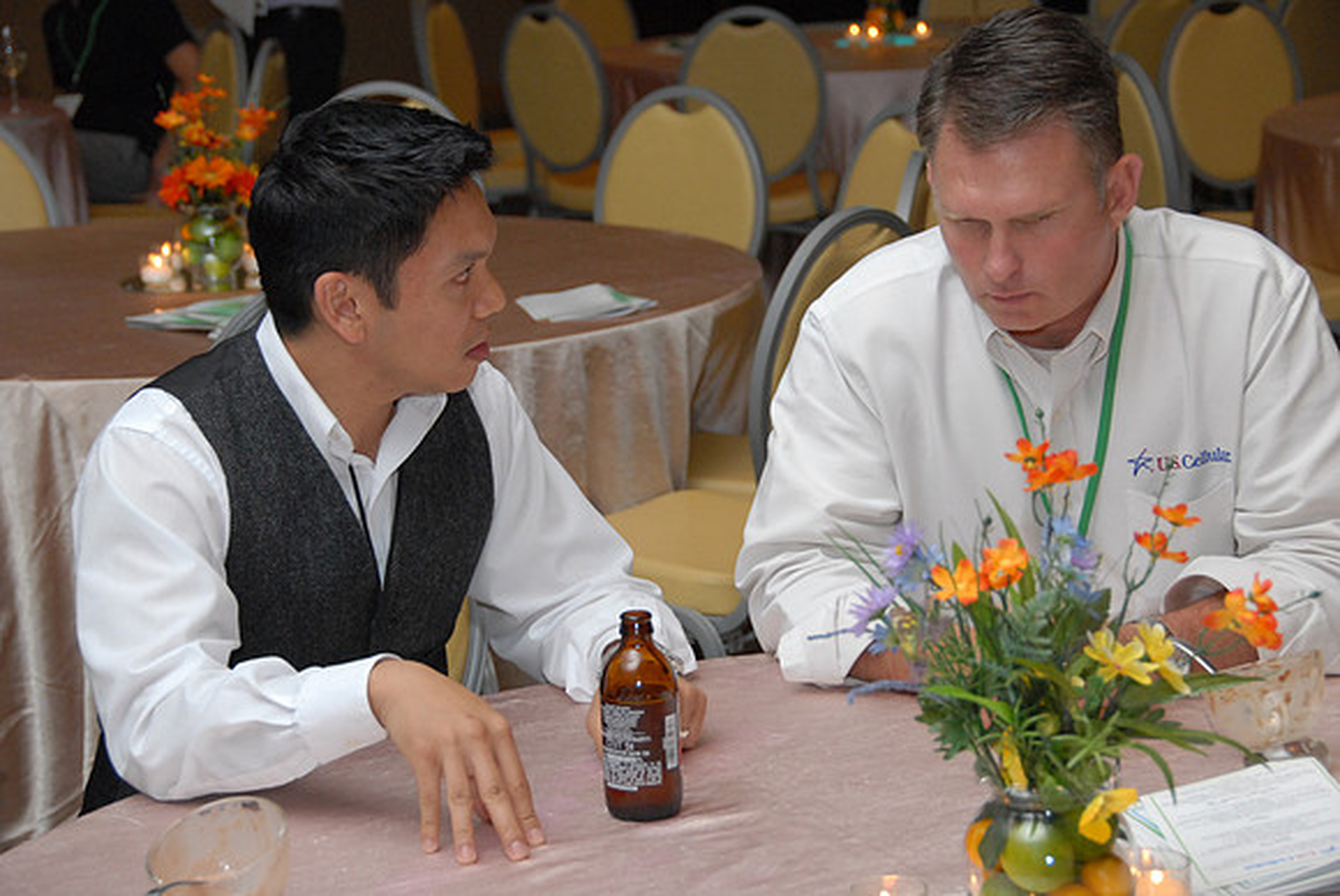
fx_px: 3353
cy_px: 448
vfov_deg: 15.2
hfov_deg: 22.6
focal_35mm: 90
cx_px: 670
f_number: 6.3
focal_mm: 60
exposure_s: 1/50
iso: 800
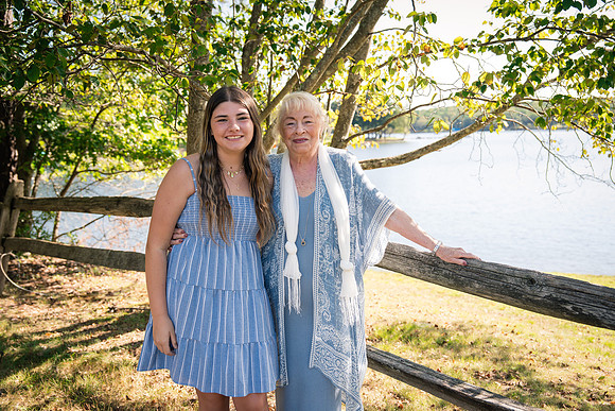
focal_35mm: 37
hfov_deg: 51.9
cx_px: 308
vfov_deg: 36.0
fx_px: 632
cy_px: 206
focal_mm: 37
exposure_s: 1/250
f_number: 3.5
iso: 160
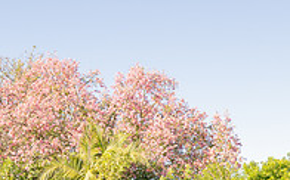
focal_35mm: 81
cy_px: 317
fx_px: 639
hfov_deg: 25.4
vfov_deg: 14.3
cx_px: 96
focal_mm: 24
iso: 200
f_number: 7.1
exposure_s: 1/200
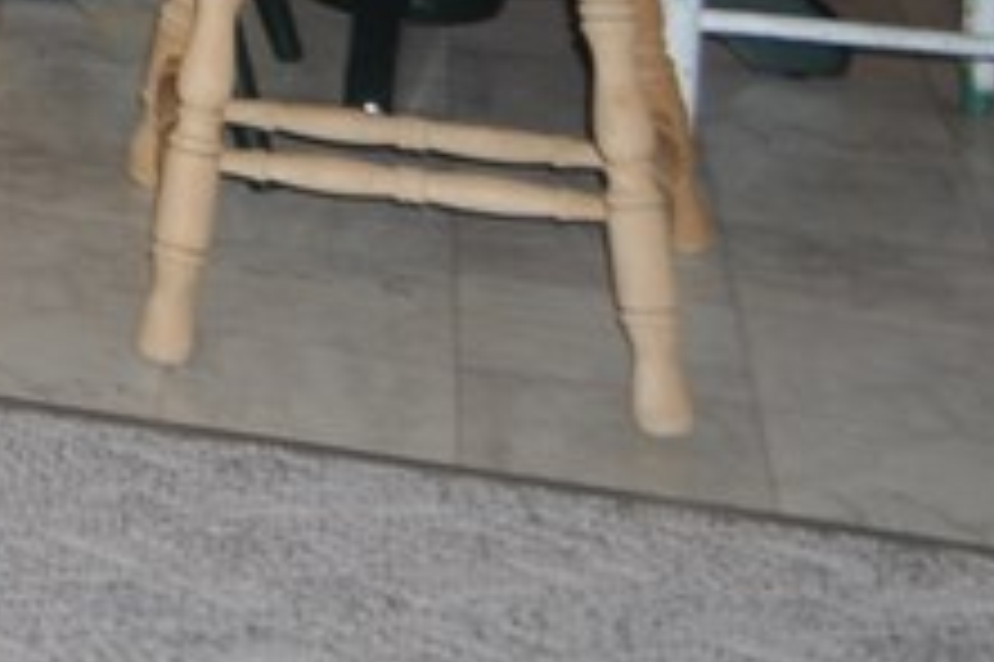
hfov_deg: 12.3
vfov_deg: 9.3
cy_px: -878
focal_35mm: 133
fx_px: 3669
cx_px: -1358
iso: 200
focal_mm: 18
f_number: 5.6
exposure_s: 1/30
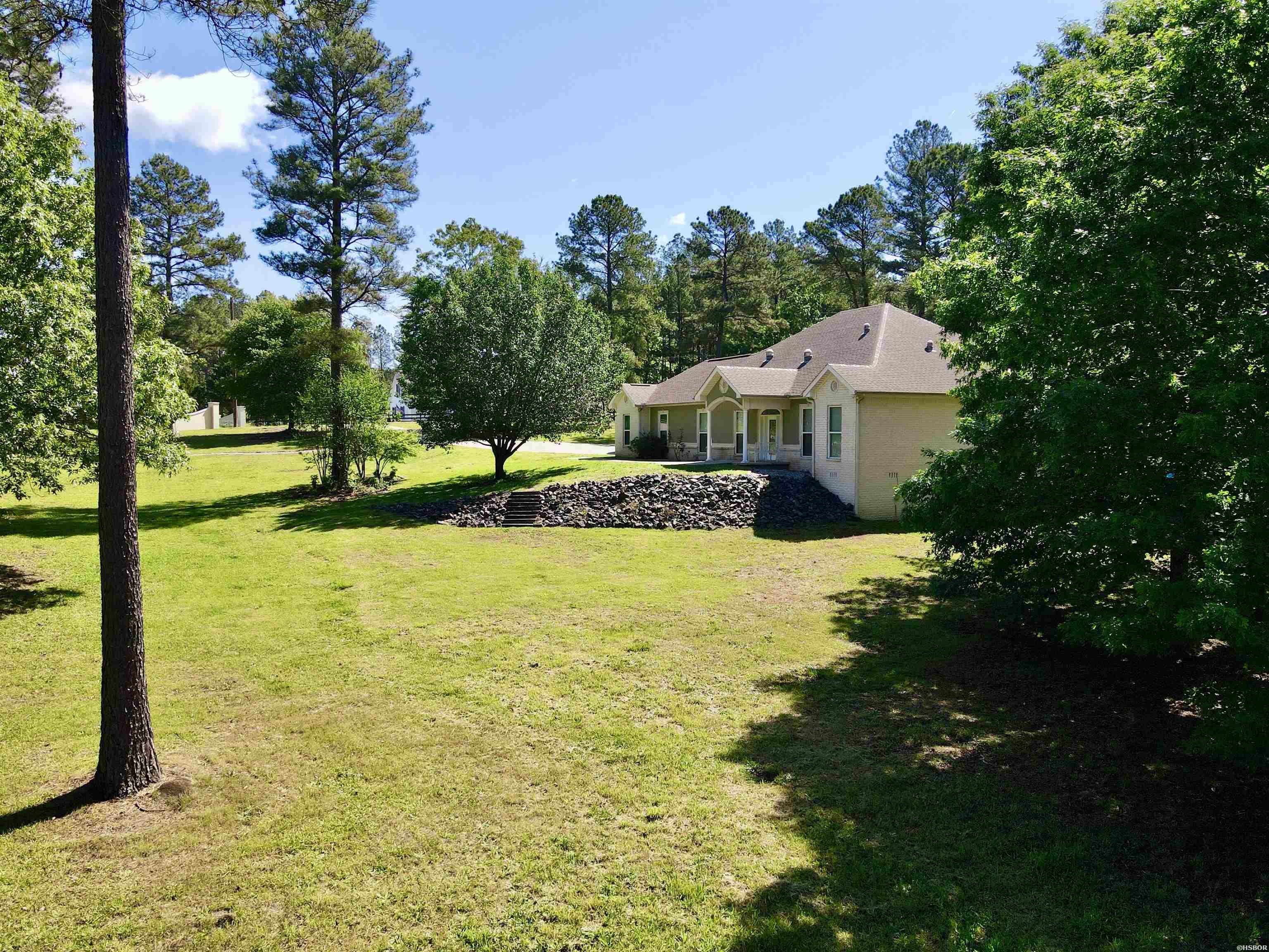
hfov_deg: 71.6
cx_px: 634
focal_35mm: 24
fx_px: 880
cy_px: 476
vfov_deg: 56.8
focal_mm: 4.5
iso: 100
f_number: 2.8
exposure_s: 1/500
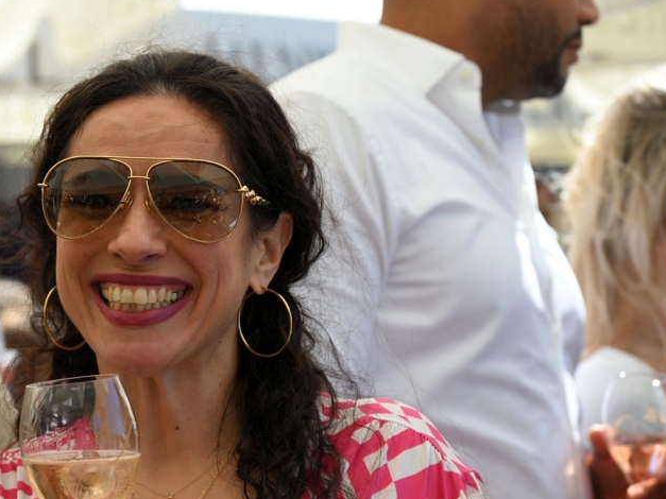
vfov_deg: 11.9
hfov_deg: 15.8
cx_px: 190
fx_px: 2385
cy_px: 303
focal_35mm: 124
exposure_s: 1/250
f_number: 6.3
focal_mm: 86
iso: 160
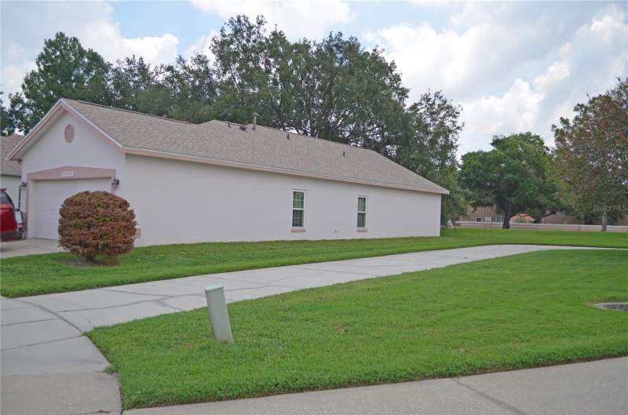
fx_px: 574
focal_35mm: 33
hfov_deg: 57.3
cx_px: 314
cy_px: 208
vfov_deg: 39.8
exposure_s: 1/800
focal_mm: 22
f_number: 4
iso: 100
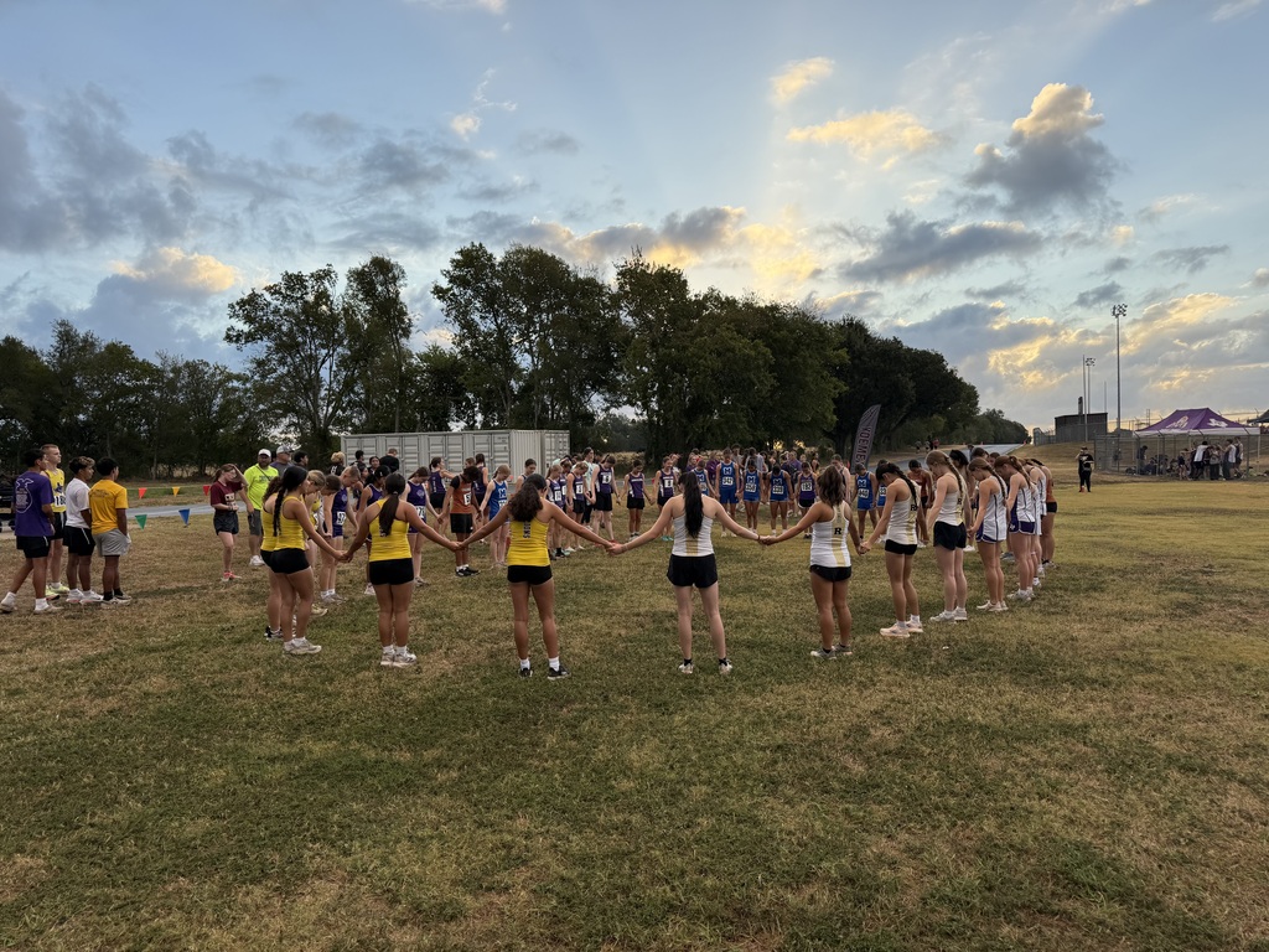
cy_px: 476
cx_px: 634
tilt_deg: -0.9
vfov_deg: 56.8
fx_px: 880
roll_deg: +0.5
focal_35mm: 24
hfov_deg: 71.6
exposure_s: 1/1361
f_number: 1.78
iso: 80
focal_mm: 6.76
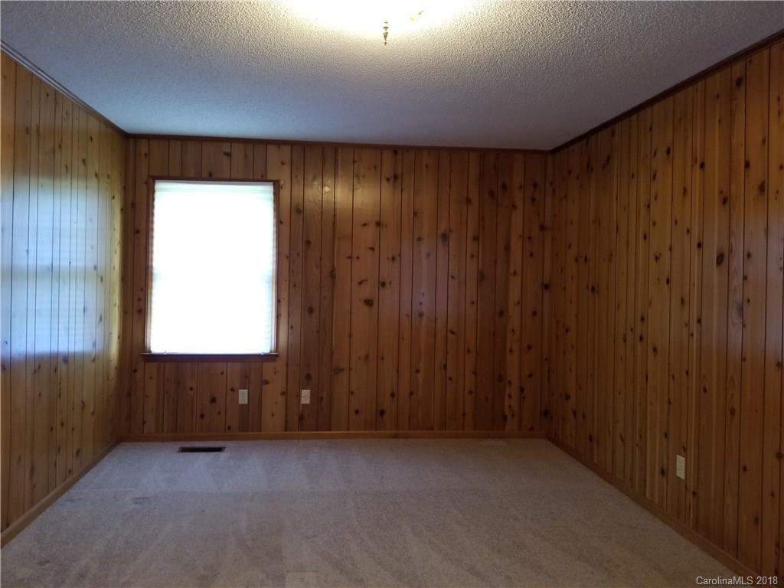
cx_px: 392
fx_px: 589
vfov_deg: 53.1
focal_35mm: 26
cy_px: 294
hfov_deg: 67.3
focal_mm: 4.25
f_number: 1.7
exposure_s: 1/30
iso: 200
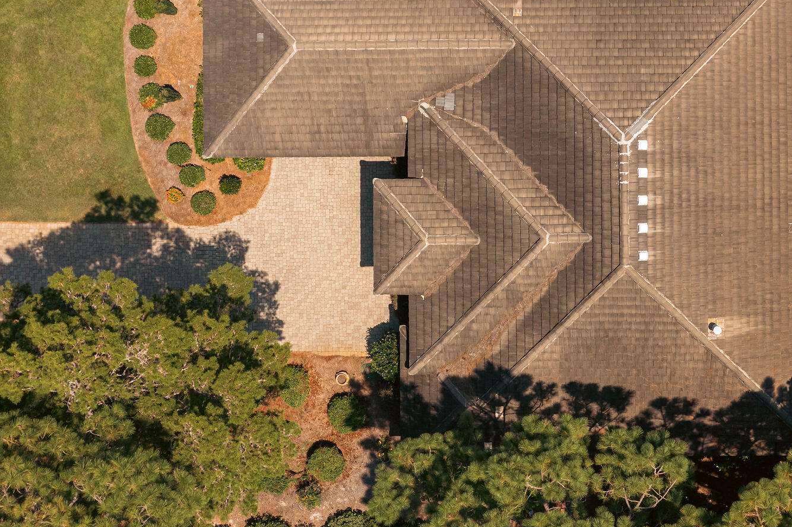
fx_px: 945
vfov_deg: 31.0
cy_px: 184
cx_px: 579
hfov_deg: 44.2
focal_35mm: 43
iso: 100
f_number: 4
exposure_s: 1/80
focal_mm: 10.26
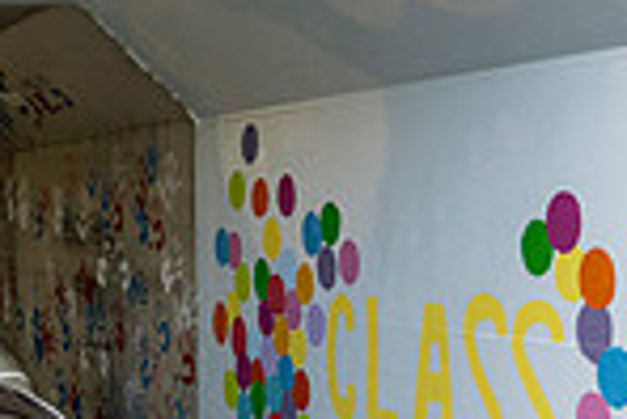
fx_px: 1639
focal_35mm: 94
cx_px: -381
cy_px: 260
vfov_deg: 14.6
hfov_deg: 18.5
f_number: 4
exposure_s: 1/800
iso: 1600
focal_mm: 24
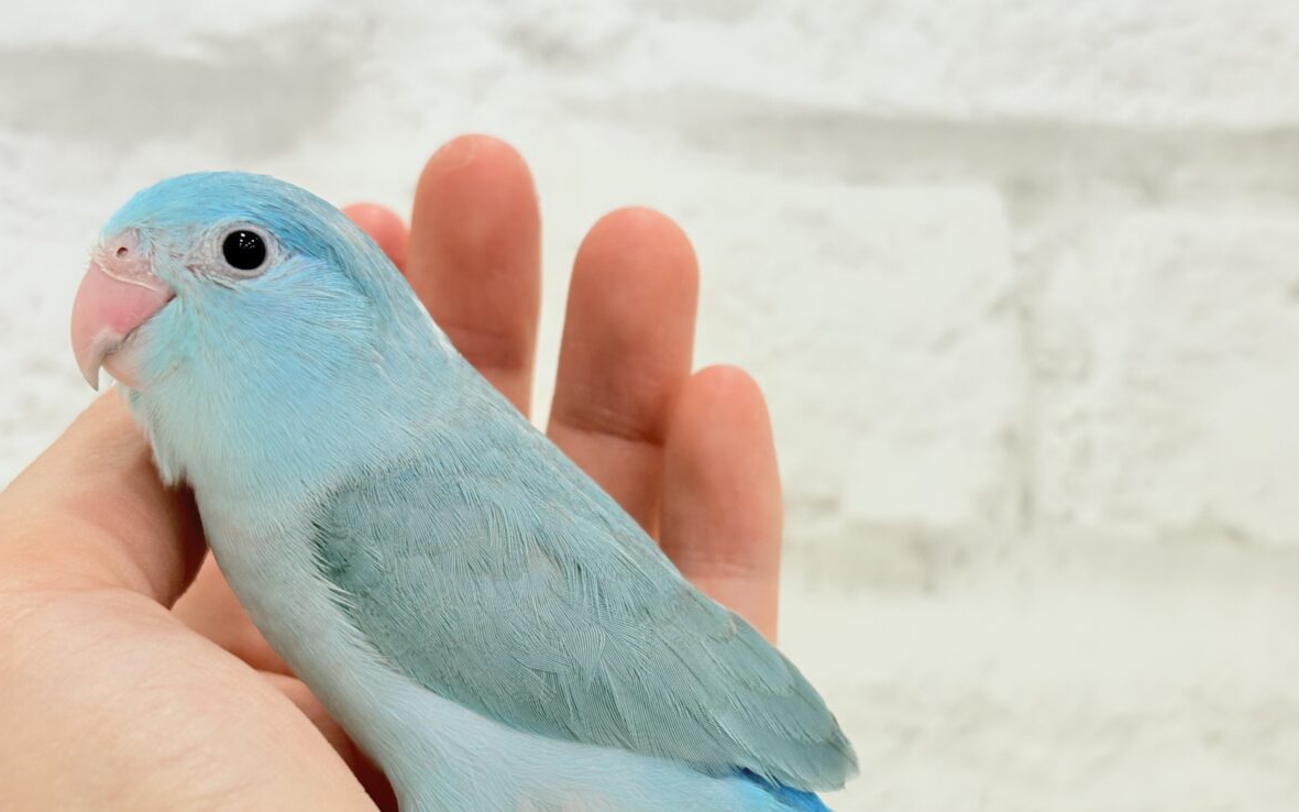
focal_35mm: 56
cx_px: 653
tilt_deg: -1.3
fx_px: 1982
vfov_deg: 23.1
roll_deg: -2.2
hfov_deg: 36.3
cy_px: 476
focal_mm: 5.96
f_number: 1.6
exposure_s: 1/100
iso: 100
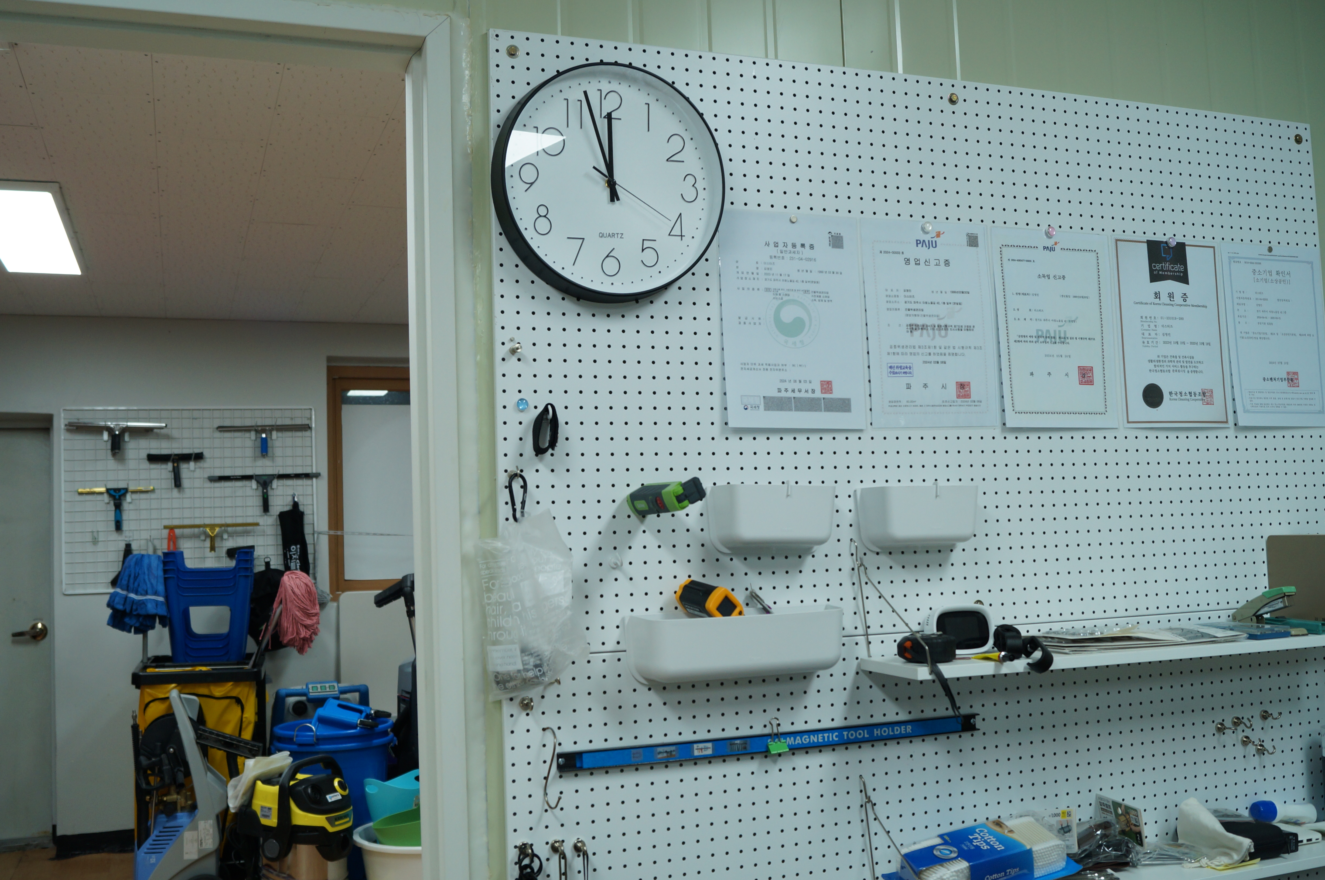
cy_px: 440
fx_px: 1213
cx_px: 662
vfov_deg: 39.9
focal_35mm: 33
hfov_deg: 57.3
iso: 320
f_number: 4.5
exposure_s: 1/60
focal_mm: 22
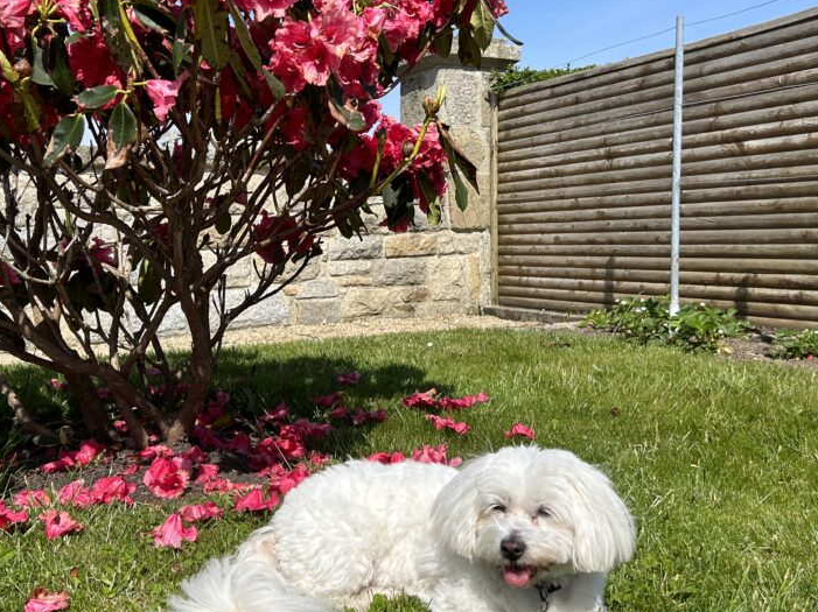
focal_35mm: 38
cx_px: 350
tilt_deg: -2.5
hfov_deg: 48.8
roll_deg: +1.2
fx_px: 898
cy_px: 262
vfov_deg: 37.6
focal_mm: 5.7
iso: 50
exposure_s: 1/4630
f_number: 1.5
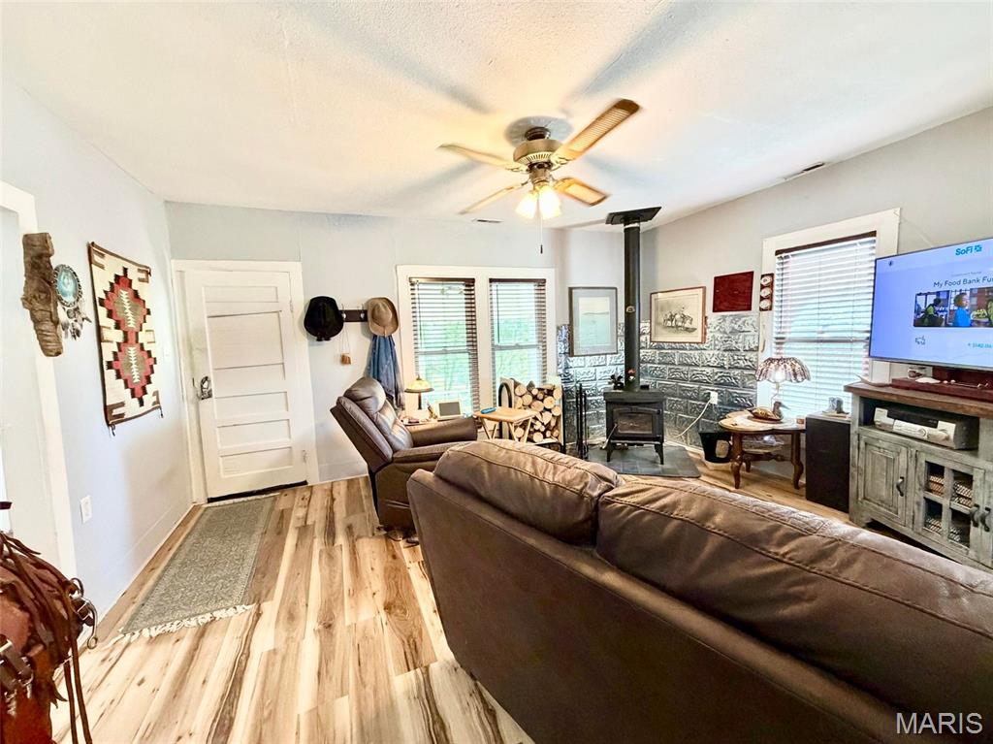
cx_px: 496
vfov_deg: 85.6
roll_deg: +2.3
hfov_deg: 102.1
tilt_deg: -5.7
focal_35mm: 14
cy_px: 372
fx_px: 401
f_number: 2.2
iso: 400
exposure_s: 1/60
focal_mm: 2.22
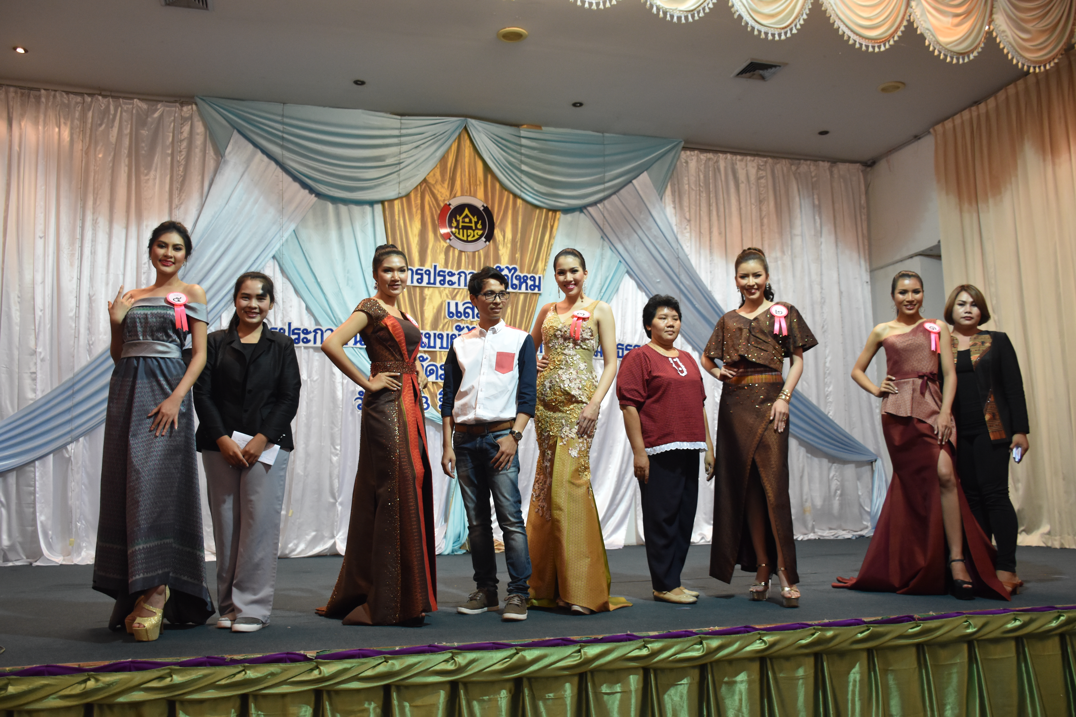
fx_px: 986
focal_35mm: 33
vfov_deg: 40.0
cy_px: 358
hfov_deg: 57.2
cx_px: 538
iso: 1100
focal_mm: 22
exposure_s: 1/60
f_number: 3.5
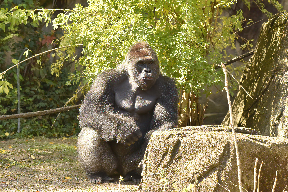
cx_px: 144
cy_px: 96
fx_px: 1600
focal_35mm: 200
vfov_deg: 6.9
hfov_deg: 10.3
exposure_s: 1/640
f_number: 8
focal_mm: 200
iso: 800
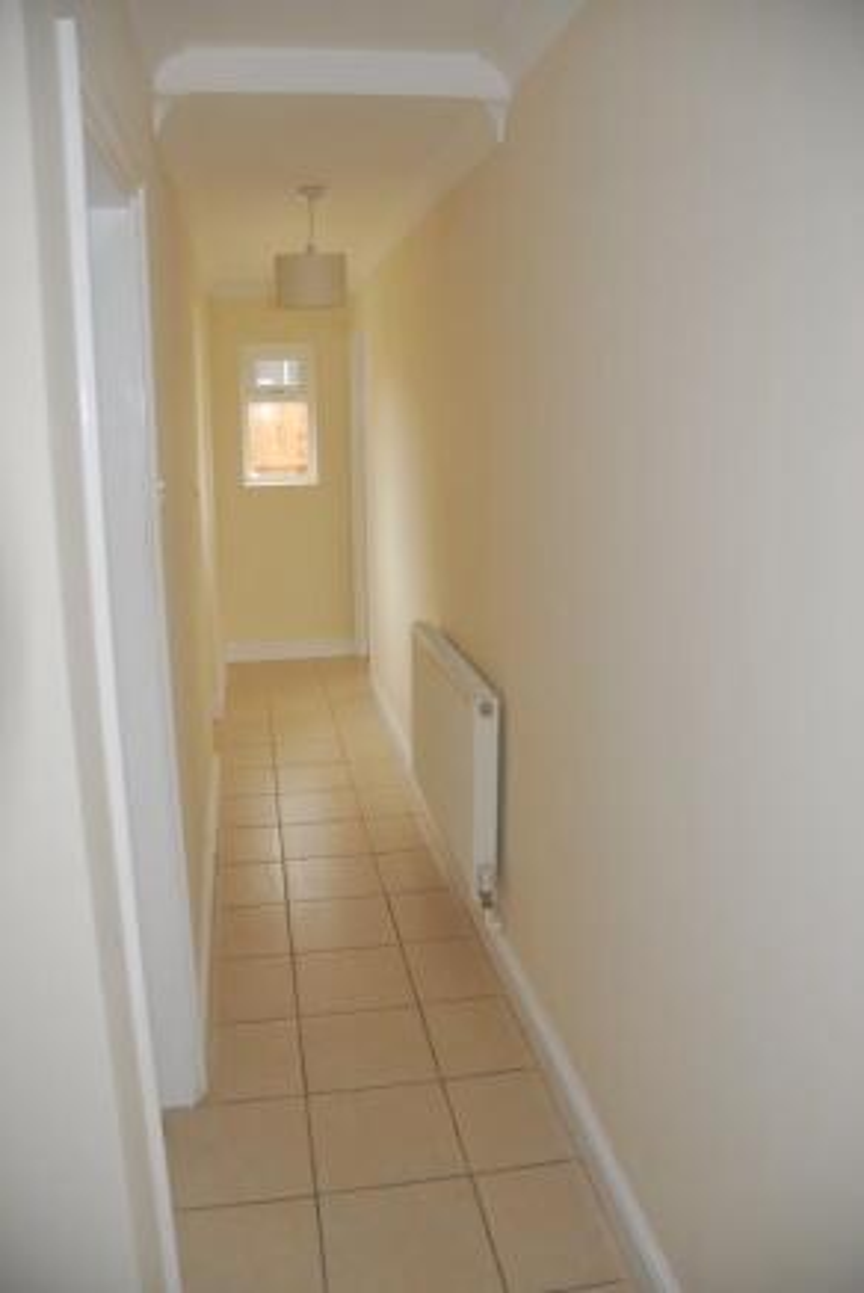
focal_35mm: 27
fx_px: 970
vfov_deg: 67.3
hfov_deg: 48.0
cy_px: 646
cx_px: 432
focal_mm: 18
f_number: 3.5
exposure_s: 1/60
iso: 200
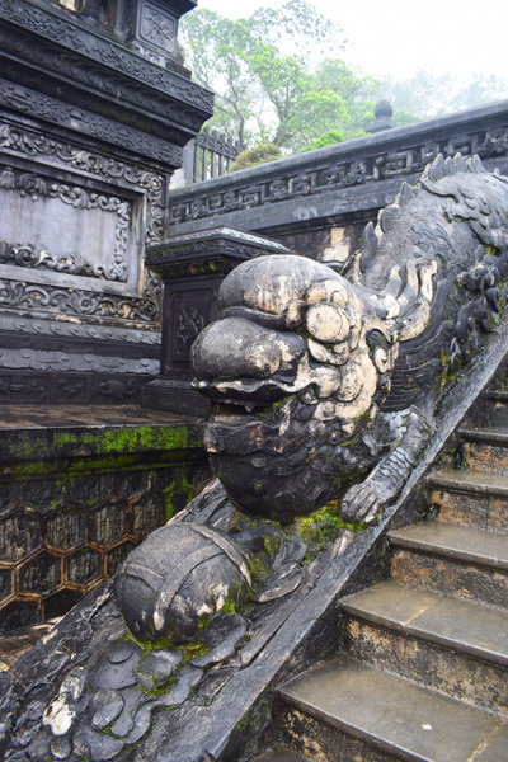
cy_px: 381
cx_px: 254
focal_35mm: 27
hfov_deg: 47.9
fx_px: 571
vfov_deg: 67.4
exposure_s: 1/20
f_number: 6.3
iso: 400
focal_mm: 18
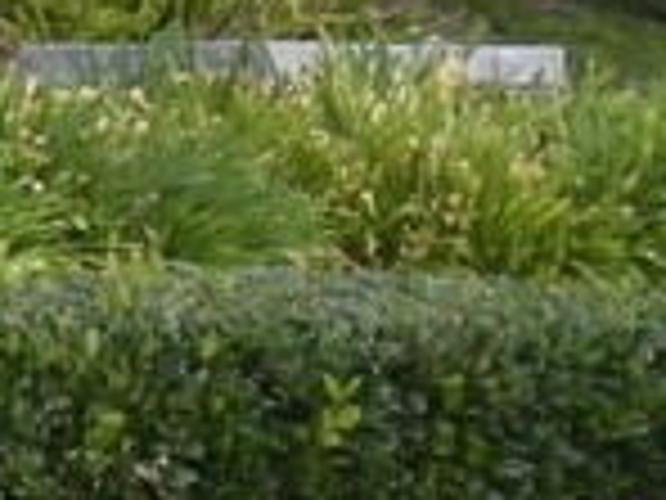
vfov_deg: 6.0
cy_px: 14
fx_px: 4791
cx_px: -1512
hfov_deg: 6.9
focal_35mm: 249
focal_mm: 6.3
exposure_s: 1/148
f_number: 3.5
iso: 64
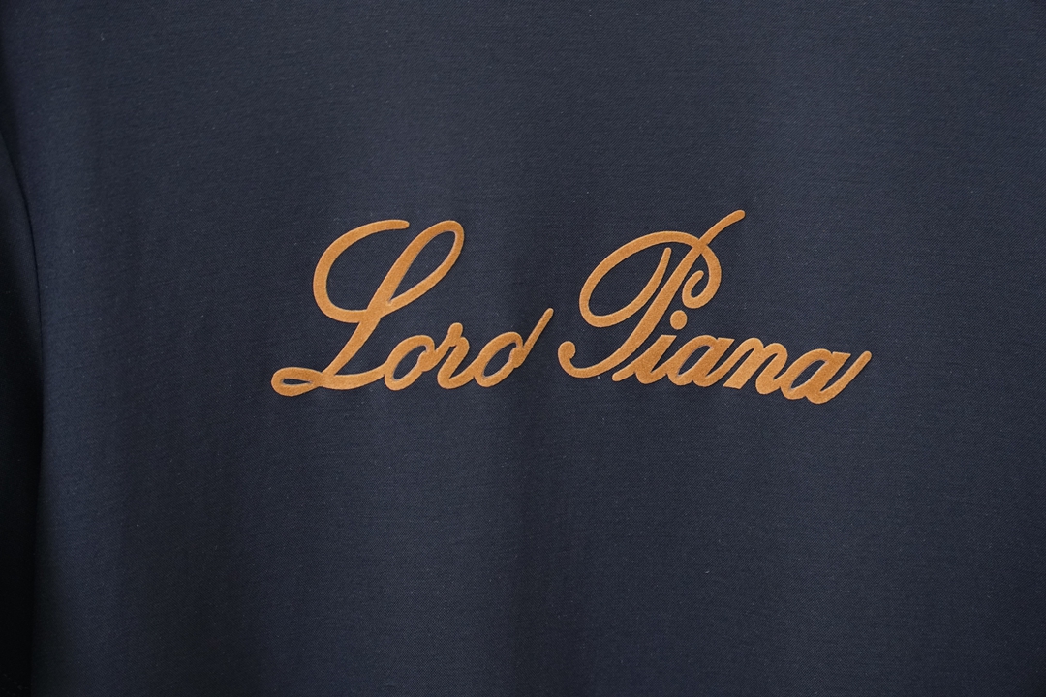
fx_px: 3051
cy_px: 348
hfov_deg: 19.5
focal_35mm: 105
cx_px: 523
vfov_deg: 13.0
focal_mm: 70
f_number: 3.5
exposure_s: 1/125
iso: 1000
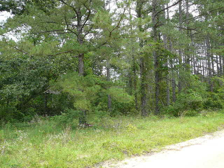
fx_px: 226
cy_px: 84
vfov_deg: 40.7
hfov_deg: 52.6
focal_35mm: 35
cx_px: 112
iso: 80
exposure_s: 1/320
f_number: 2.8
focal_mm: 5.2
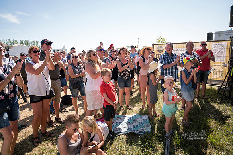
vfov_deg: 53.2
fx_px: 155
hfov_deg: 73.7
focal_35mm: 24
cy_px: 78
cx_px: 116
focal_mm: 24
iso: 100
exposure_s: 1/800
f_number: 2.8
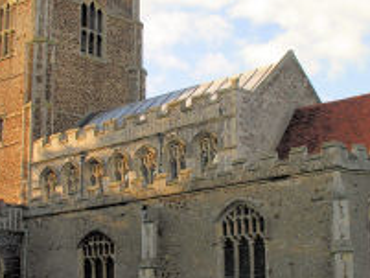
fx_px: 856
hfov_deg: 24.4
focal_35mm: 80
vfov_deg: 18.4
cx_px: 191
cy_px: 156
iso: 50
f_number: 5
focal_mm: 8.9
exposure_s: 1/118
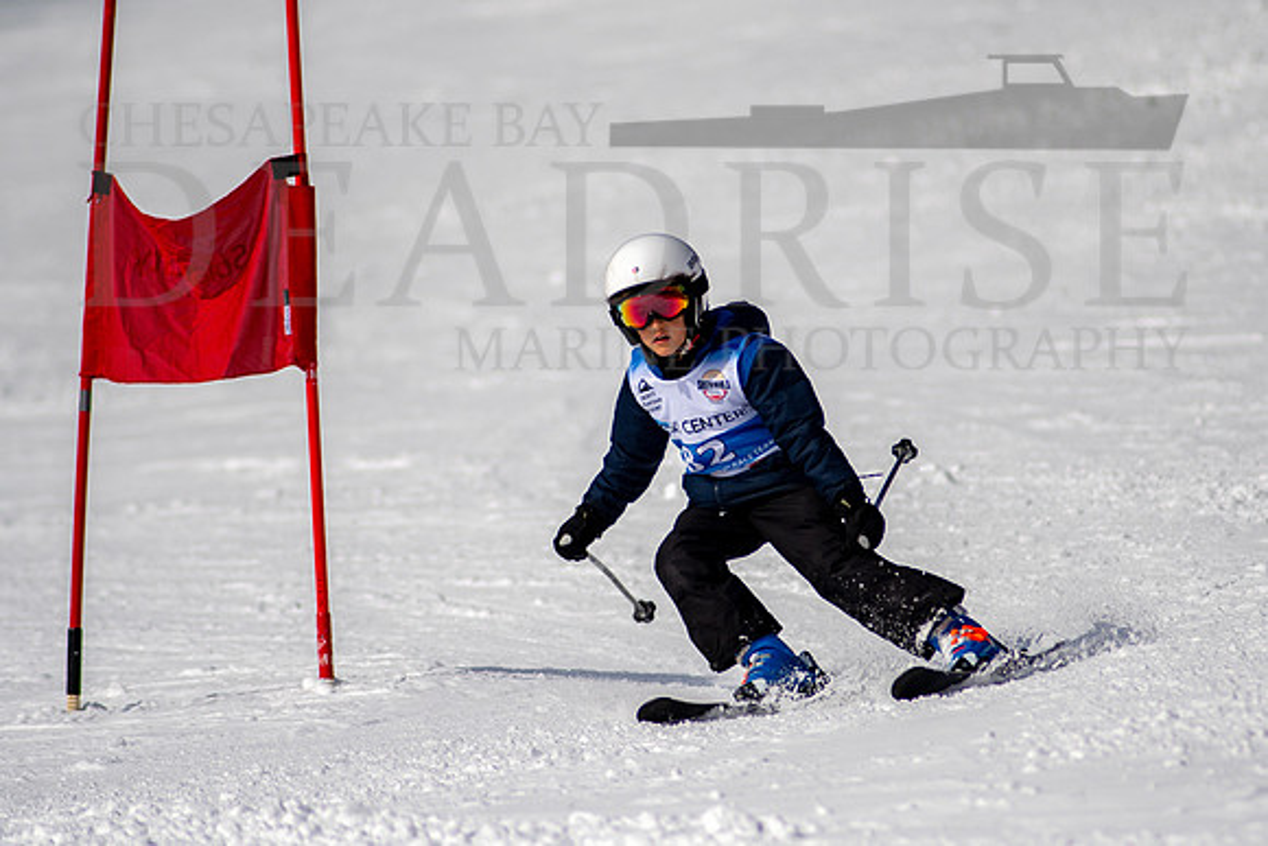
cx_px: 712
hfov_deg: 3.7
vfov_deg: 2.5
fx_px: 19758
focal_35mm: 561
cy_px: 420
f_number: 2.8
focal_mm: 300
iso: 100
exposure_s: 1/8000
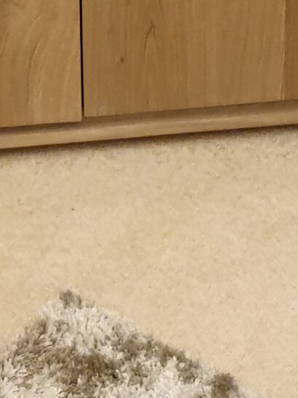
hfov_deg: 12.1
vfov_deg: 13.0
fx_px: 1401
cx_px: 70
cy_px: -495
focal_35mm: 122
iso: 320
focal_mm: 4.3
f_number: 1.5
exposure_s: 1/50
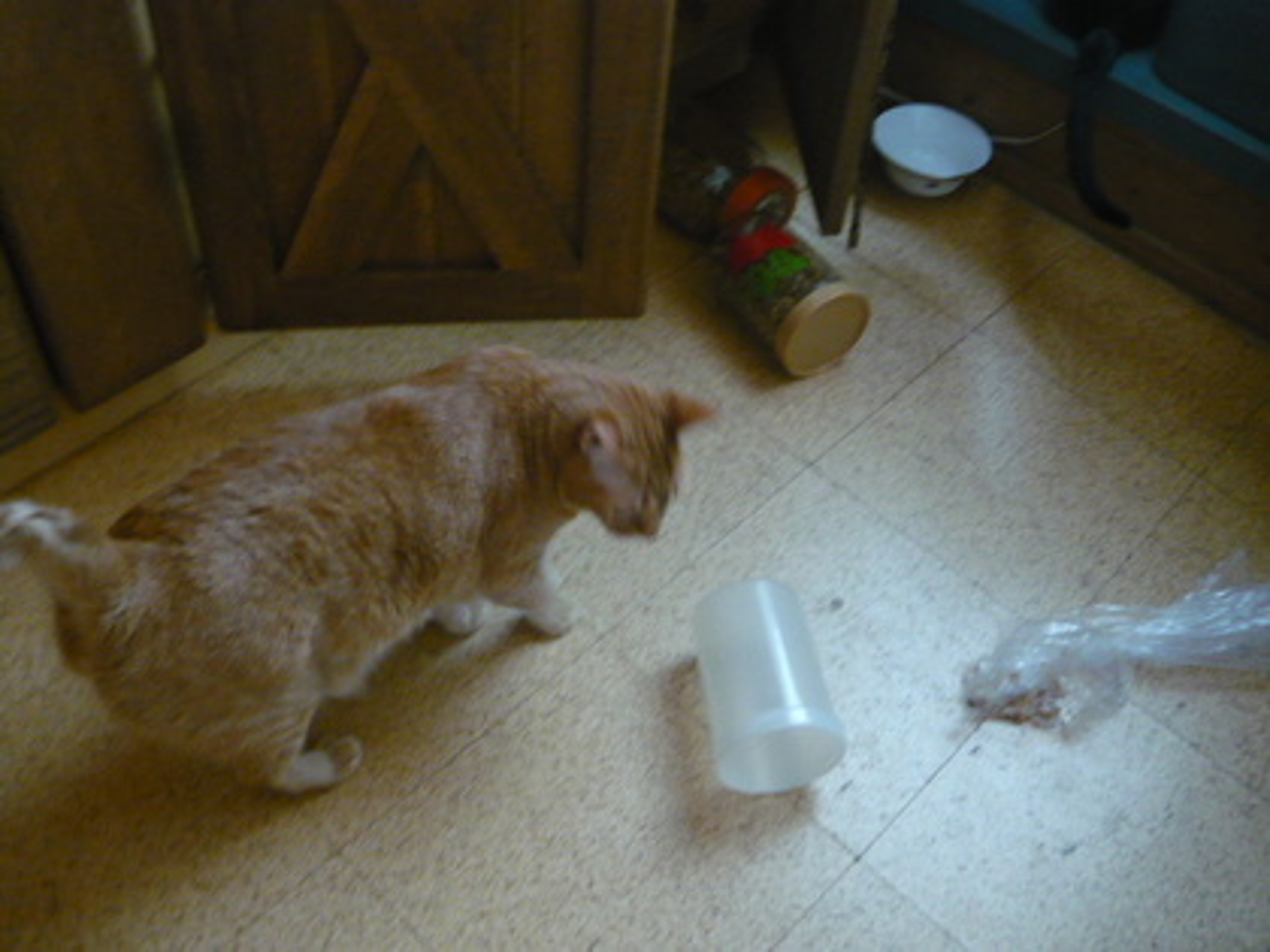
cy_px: 476
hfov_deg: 55.4
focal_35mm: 33
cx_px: 635
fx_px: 1211
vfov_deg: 42.9
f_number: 2.8
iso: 400
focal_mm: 5.5
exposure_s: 1/15
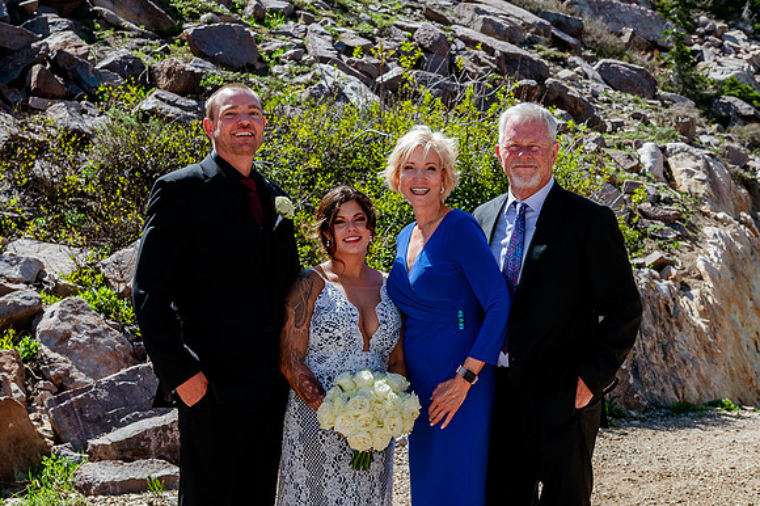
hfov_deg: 31.5
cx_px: 380
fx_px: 1349
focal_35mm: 64
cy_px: 212
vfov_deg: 21.2
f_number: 7.1
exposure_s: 1/320
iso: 250
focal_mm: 55
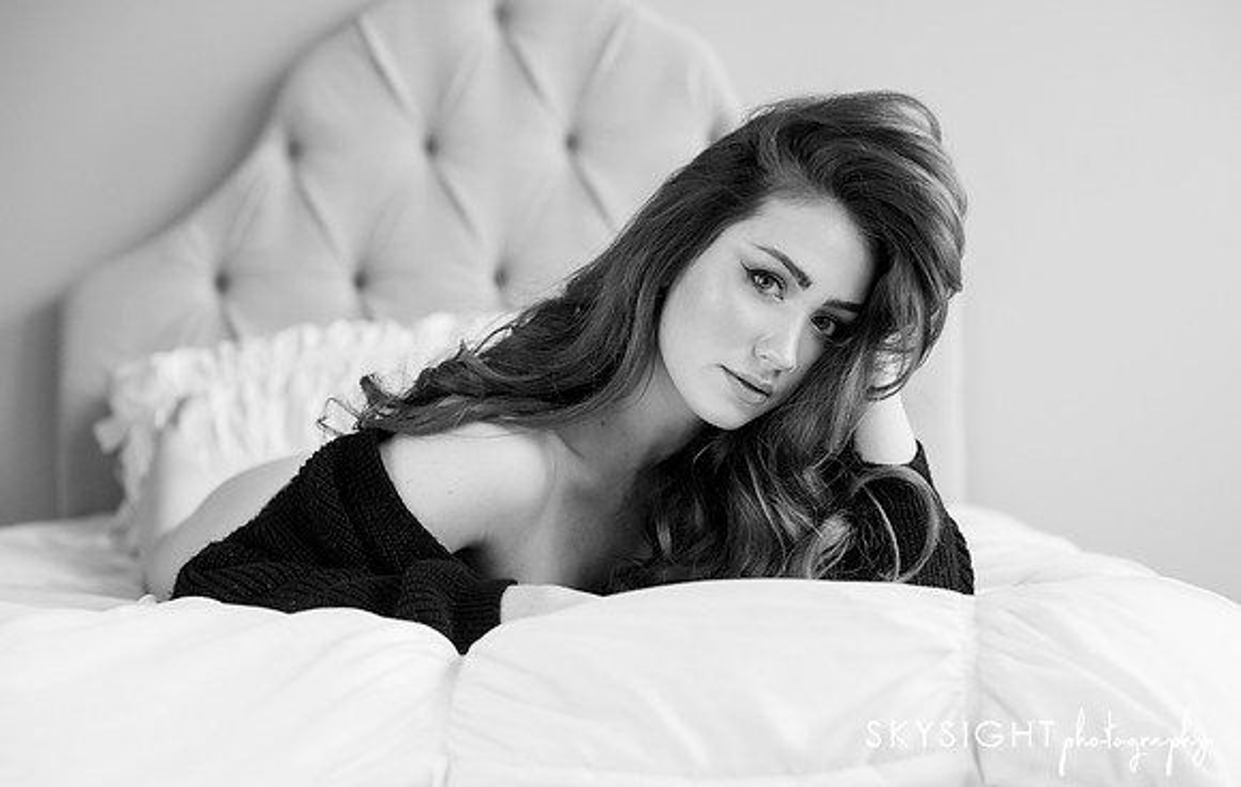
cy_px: 417
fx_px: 1874
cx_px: 627
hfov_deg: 36.6
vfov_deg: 23.7
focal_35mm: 55
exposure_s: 1/200
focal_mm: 50
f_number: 3.2
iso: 2000
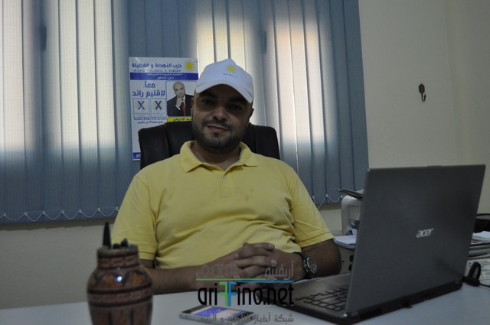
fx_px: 469
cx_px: 245
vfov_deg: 38.3
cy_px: 162
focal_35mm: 34
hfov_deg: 55.2
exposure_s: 1/60
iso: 800
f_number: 3.8
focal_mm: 23
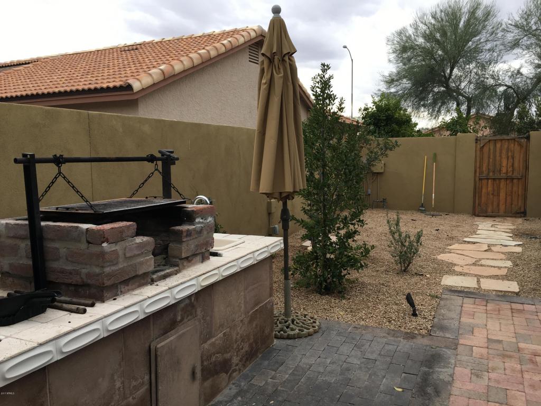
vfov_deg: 48.2
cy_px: 203
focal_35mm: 29
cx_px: 270
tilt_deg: -5.9
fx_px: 453
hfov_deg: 61.7
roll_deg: +0.2
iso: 25
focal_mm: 4.15
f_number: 2.2
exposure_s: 1/120
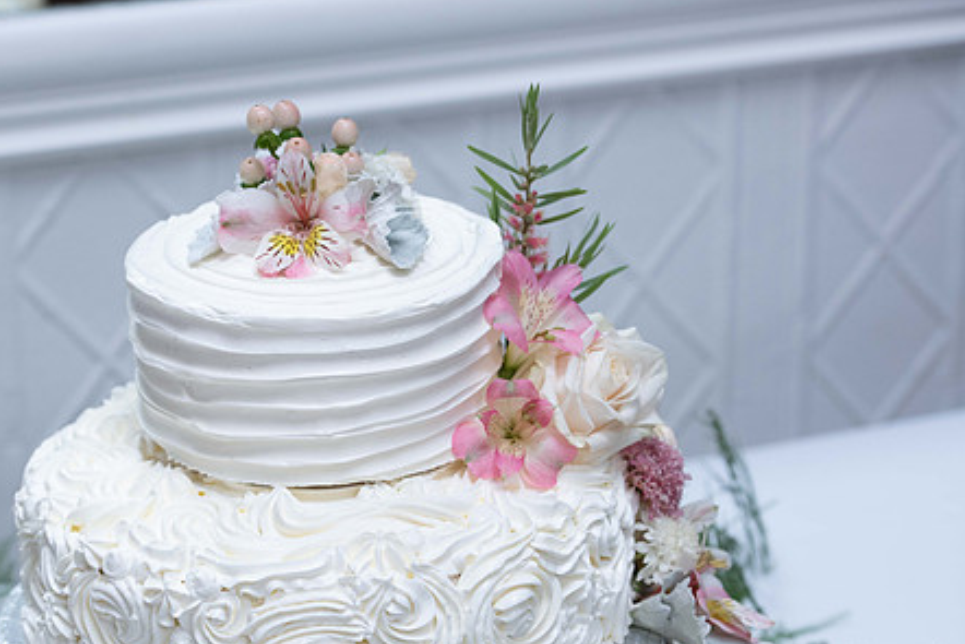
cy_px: 396
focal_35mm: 118
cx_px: 343
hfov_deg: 17.3
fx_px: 3164
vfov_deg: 11.6
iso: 1000
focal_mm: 90
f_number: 5
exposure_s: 1/400
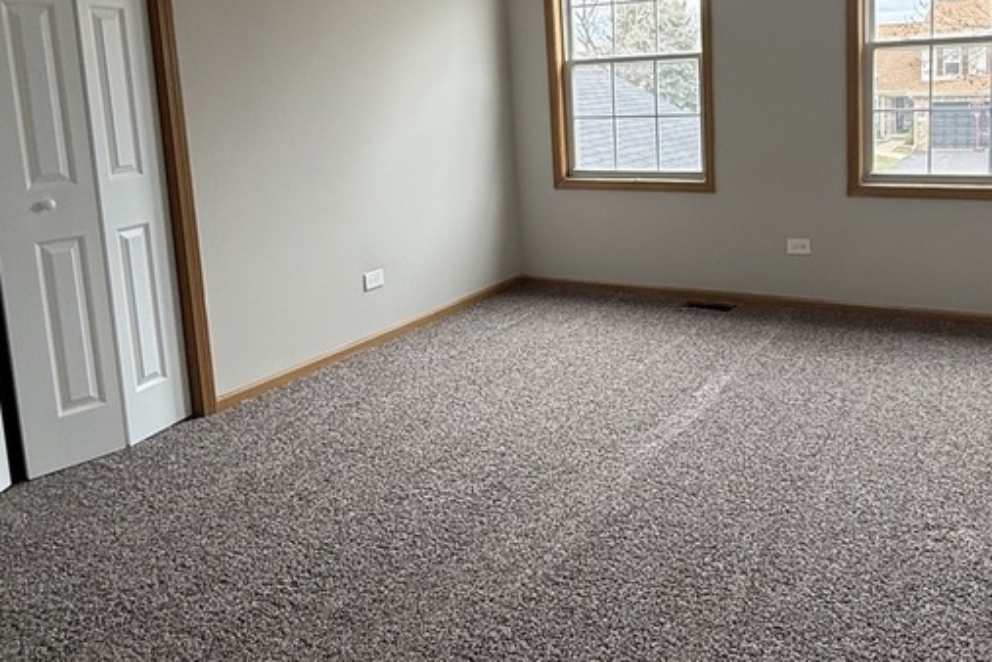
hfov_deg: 59.6
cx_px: 612
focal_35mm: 31
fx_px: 854
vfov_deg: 41.5
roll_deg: +2.7
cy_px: 194
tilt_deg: -7.1
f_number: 2.2
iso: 100
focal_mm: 2.22
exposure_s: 1/99
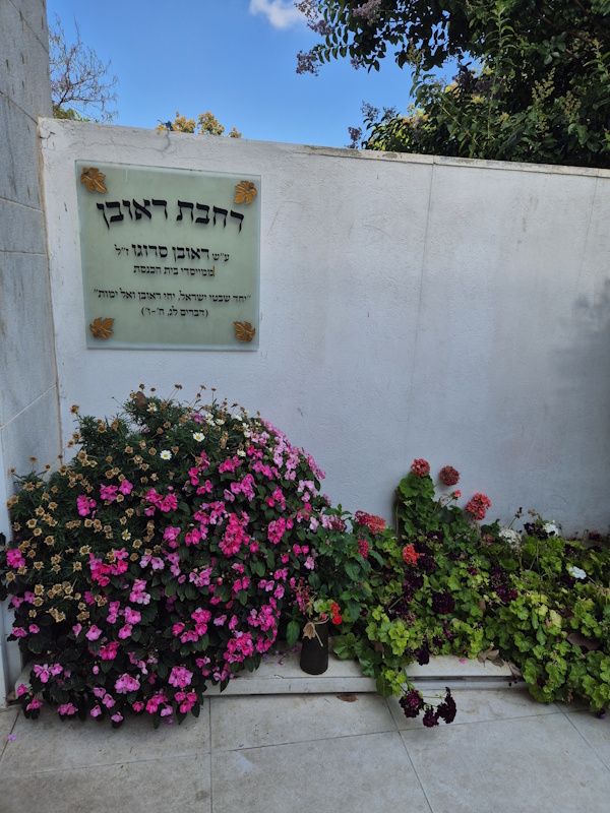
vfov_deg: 73.9
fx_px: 540
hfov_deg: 58.9
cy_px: 406
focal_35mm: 23
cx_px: 305
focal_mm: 5.4
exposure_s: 1/916
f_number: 1.8
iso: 25
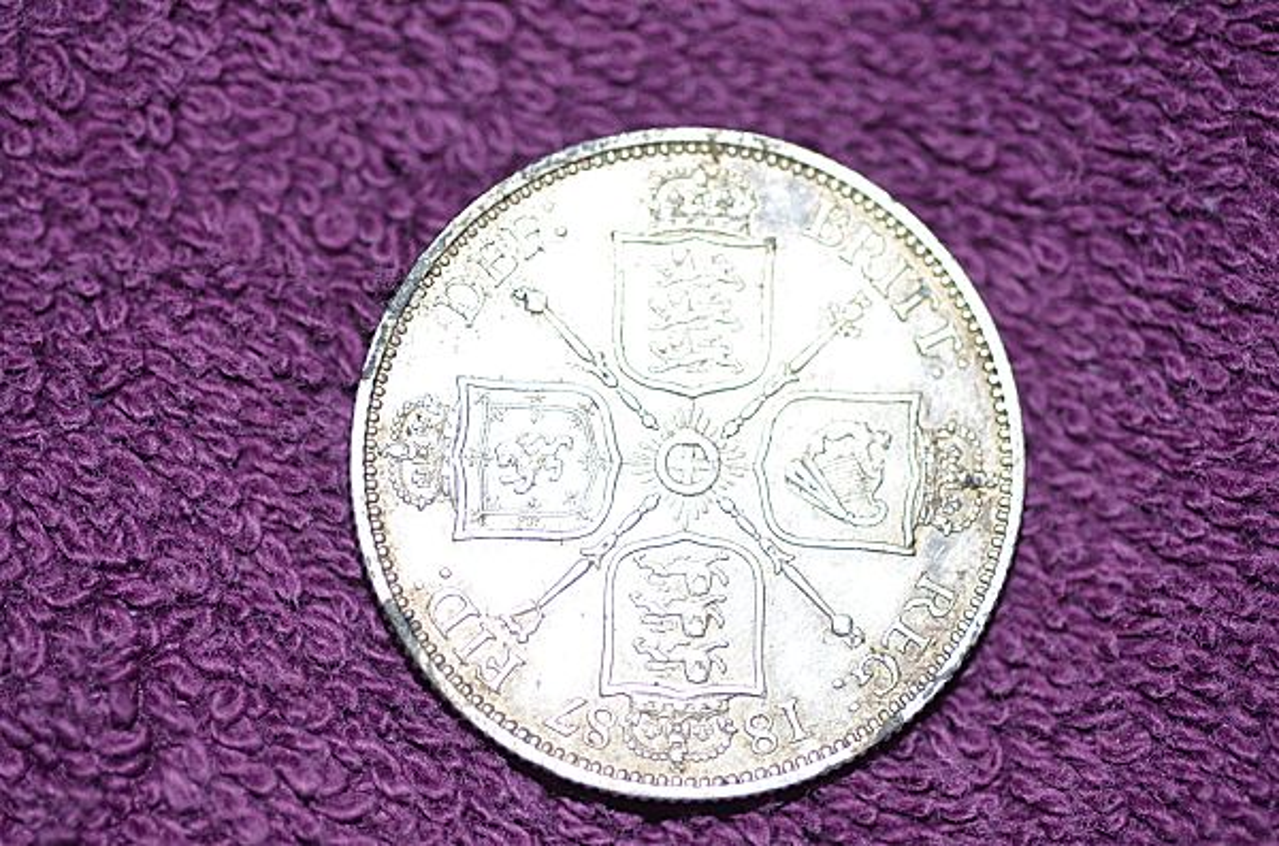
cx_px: 640
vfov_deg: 15.1
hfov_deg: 22.7
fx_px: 3190
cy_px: 423
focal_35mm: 90
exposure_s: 1/60
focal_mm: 60
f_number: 3.5
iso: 500
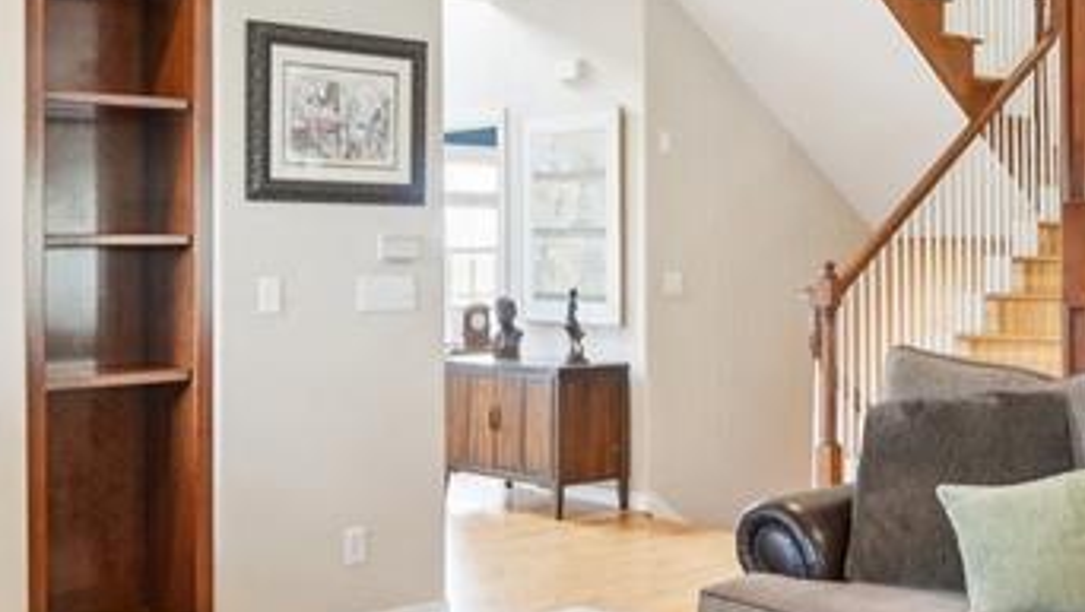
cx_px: 682
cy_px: 251
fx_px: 1353
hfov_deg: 43.3
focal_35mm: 47
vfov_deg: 25.5
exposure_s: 1/5
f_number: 7.1
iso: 800
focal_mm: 10
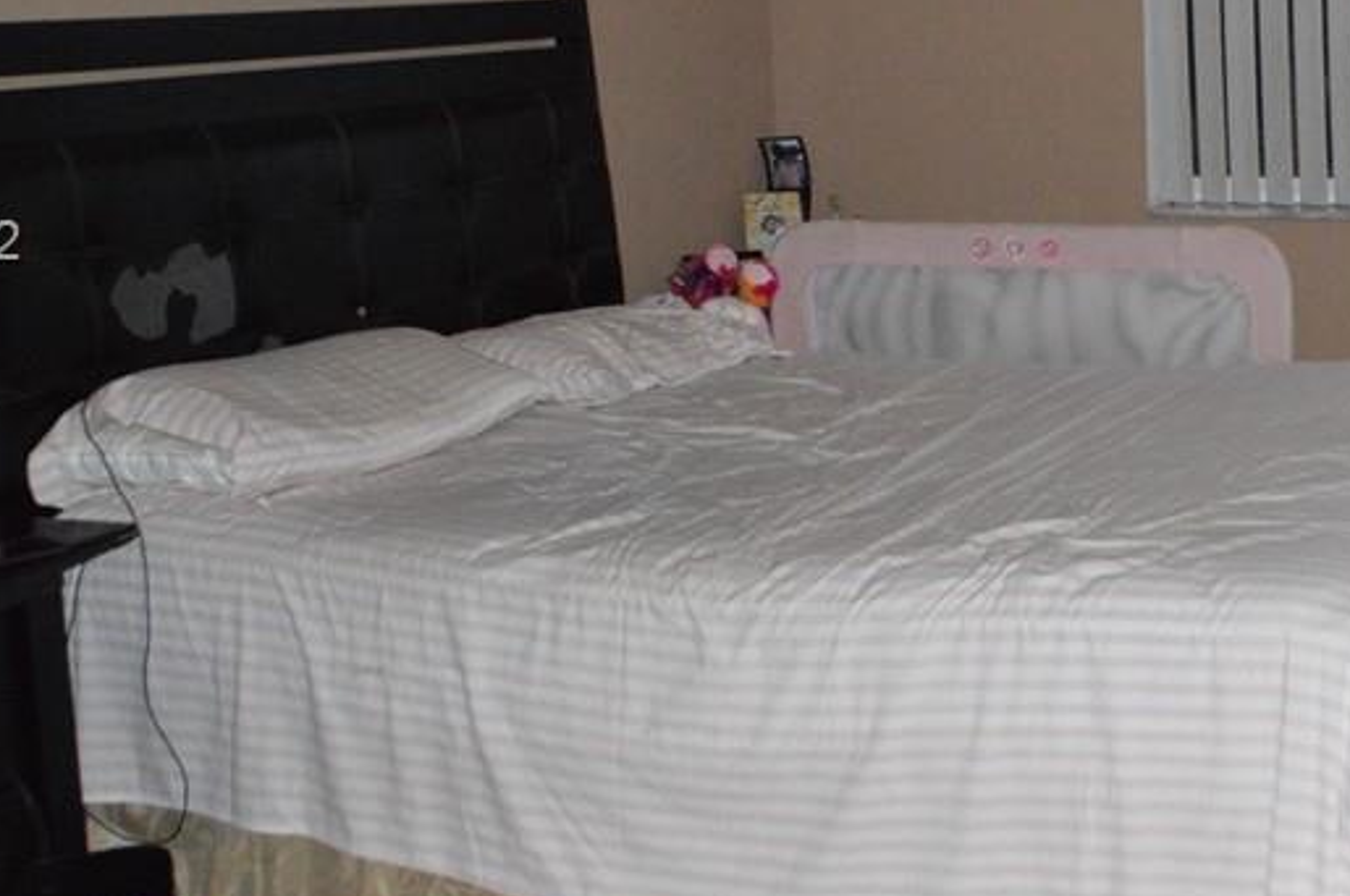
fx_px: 2135
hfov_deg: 33.5
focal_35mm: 57
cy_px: 246
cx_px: 1173
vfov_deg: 23.5
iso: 3200
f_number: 3.5
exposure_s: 1/60
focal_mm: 18
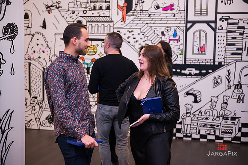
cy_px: 82
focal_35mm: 56
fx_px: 386
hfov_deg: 35.7
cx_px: 124
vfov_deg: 24.2
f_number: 3.2
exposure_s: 1/200
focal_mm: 56
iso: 1600
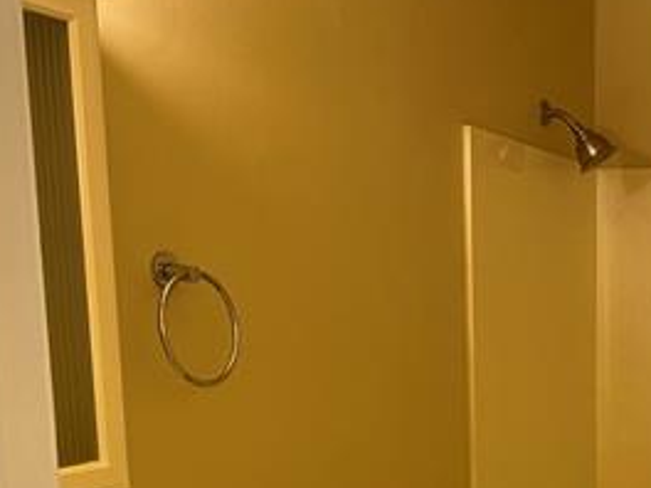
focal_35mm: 63
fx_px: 1185
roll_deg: -1.8
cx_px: 686
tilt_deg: -10.1
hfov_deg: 28.4
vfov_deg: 22.2
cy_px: 520
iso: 80
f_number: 1.8
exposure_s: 1/60
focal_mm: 4.25
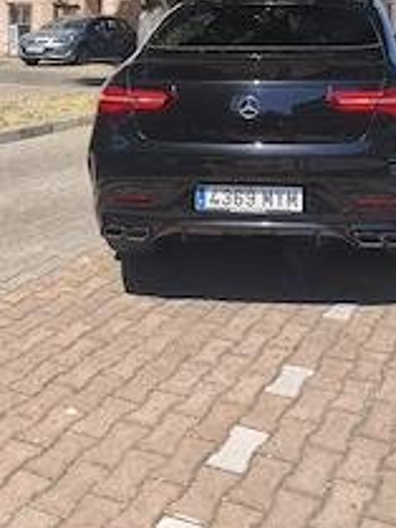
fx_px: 670
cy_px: 53
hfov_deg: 32.5
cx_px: 277
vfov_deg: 39.8
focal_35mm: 44
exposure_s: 1/977
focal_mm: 6.18
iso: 50
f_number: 1.65
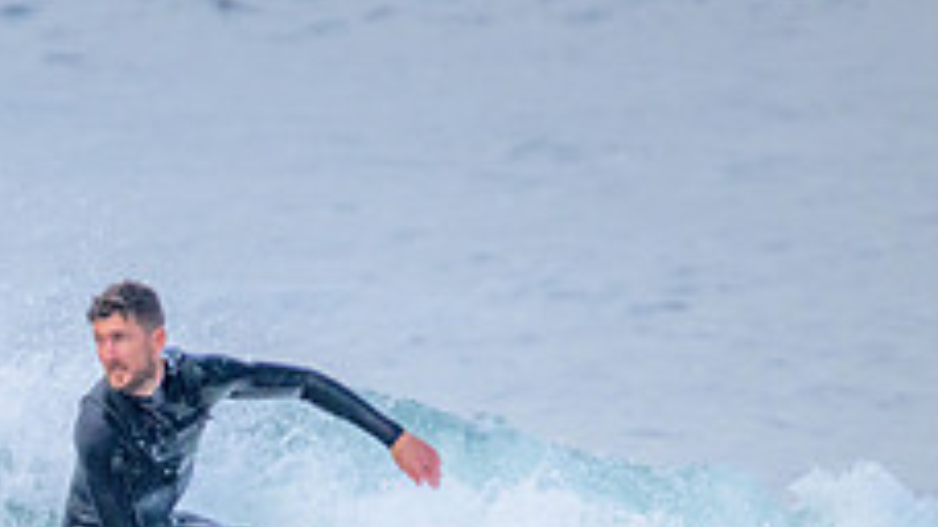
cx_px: -136
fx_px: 45768
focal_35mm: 1841
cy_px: 760
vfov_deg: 0.7
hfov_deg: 1.2
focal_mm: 690
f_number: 11
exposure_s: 1/1250
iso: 2500
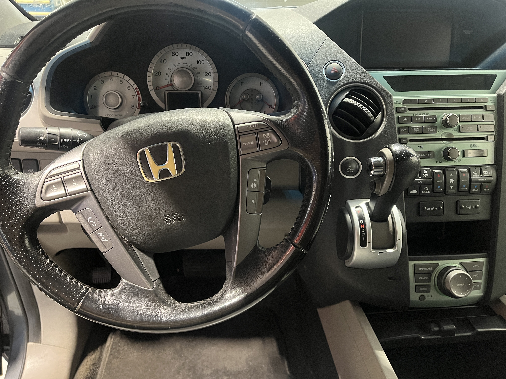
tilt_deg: -25.8
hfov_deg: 67.3
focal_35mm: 26
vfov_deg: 53.1
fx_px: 380
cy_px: 190
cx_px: 253
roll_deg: -0.6
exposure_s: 1/30
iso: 500
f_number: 1.6
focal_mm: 5.1
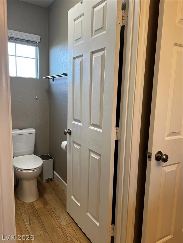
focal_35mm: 26
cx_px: 92
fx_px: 183
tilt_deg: -9.3
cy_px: 122
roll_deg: -1.8
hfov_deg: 53.1
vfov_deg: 67.3
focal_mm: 5.7
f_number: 1.5
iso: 64
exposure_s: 1/120
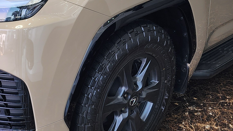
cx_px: 77
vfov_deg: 16.9
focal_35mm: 69
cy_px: -16
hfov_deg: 30.3
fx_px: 426
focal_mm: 6.4
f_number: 1.8
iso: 40
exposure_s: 1/180
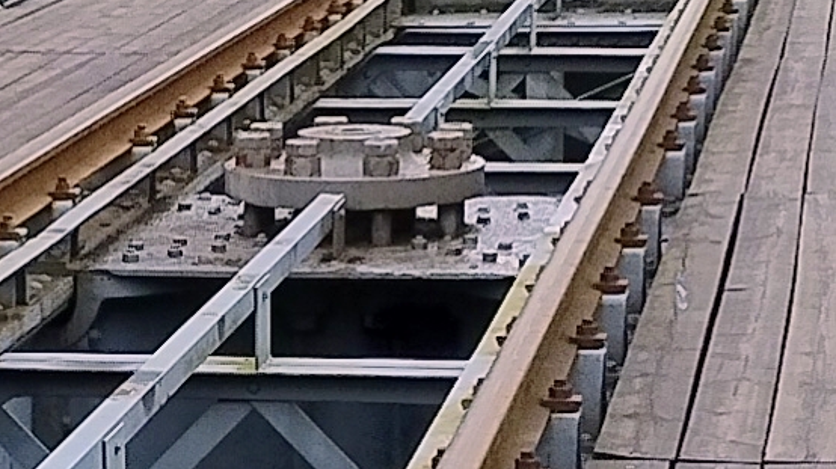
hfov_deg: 11.1
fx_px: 4276
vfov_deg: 6.3
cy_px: 379
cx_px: 166
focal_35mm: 193
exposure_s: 1/699
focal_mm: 5.56
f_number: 1.8
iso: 100
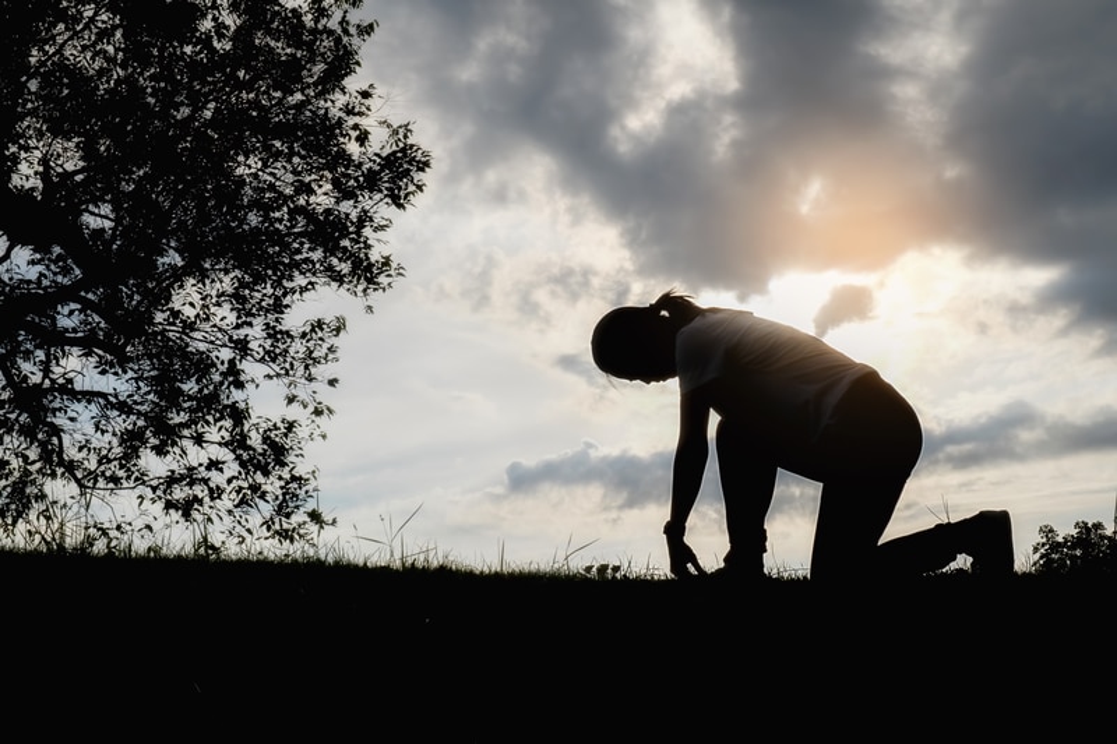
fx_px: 1985
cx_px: 558
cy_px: 372
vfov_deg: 21.2
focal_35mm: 64
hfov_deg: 31.4
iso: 250
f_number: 22
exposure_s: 1/125
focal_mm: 42.5
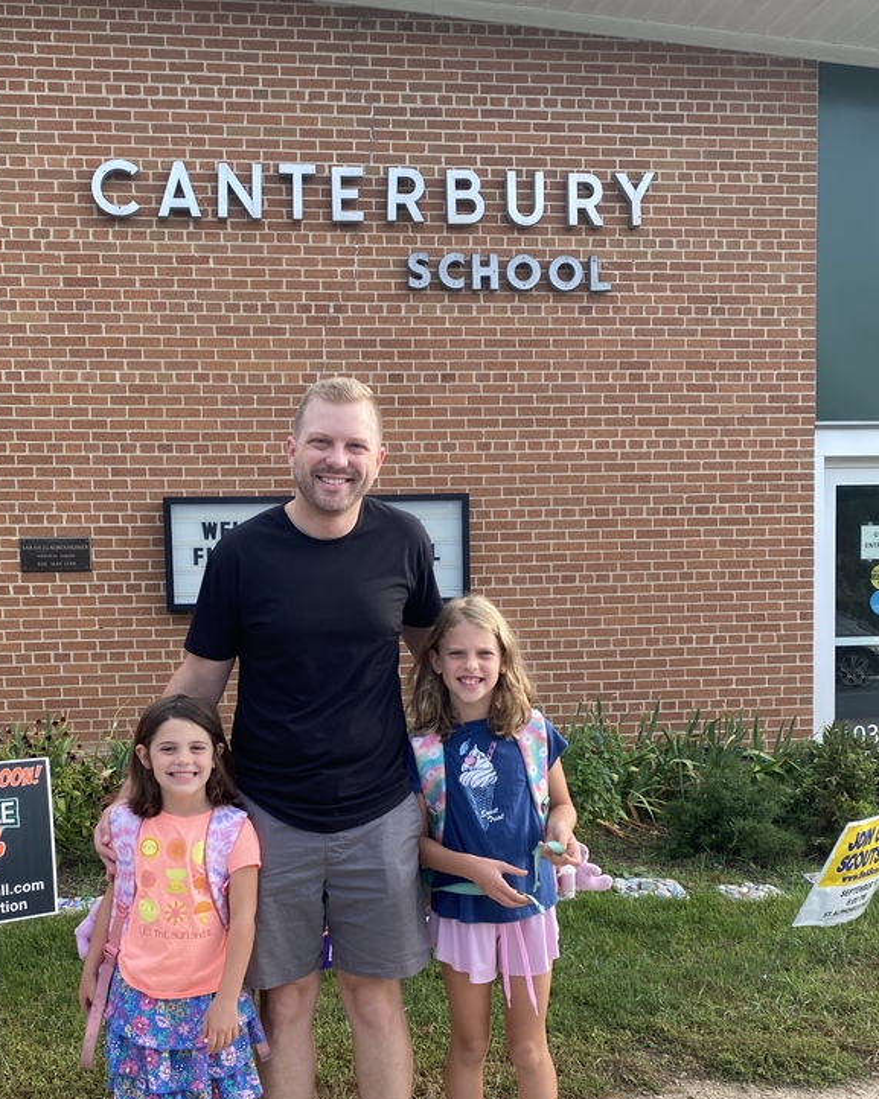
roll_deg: +2.0
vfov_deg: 49.8
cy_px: 694
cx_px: 320
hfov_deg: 40.8
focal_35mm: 36
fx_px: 1171
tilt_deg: -3.1
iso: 32
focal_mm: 4.25
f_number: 1.8
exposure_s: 1/458
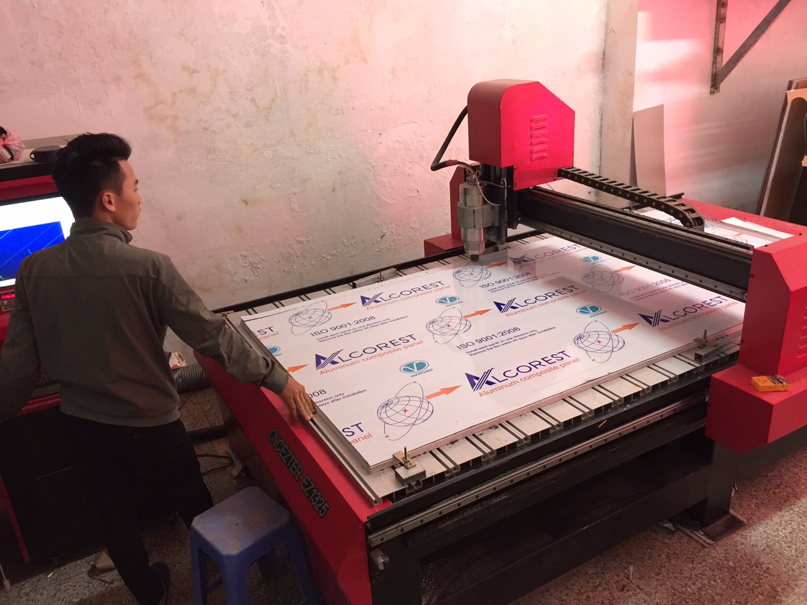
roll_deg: +3.1
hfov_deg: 61.7
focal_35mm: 29
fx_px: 676
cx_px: 404
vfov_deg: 48.2
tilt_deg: -22.8
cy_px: 302
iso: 125
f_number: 2.2
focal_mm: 4.15
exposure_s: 1/10
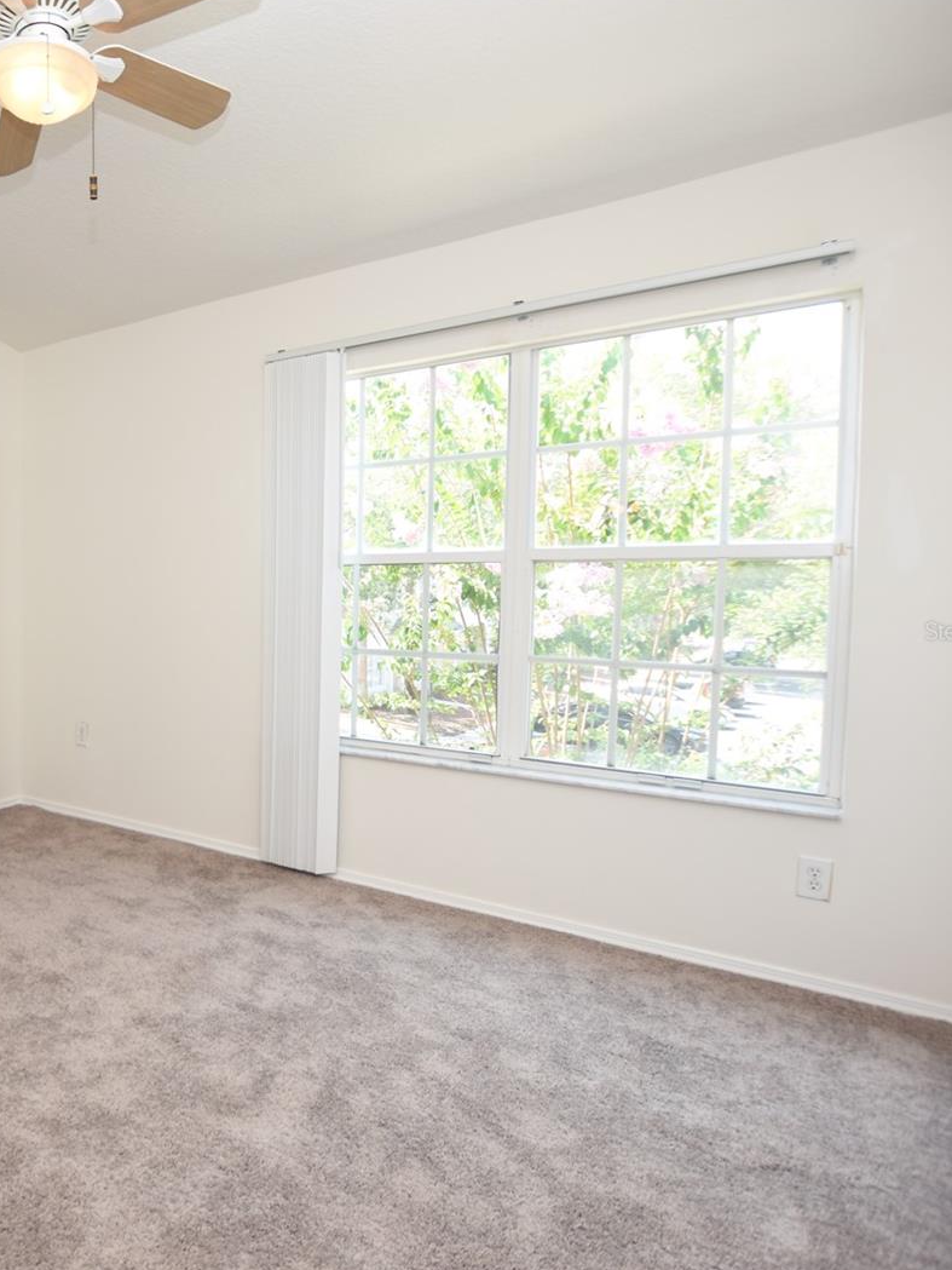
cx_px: 65
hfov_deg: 52.3
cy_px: 631
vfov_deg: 76.4
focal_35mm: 22
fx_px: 807
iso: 100
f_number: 3.5
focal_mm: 10
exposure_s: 1/80
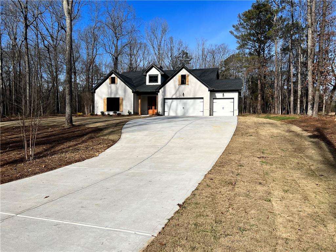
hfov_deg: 67.3
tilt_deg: -1.2
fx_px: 252
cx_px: 168
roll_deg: -0.1
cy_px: 126
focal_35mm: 26
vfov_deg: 53.1
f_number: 1.5
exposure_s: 1/5882
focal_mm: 5.7
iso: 50
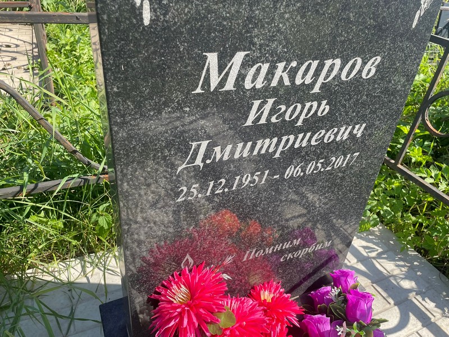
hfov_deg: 67.3
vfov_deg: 53.1
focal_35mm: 26
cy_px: 168
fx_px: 337
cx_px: 224
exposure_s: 1/1072
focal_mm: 4.2
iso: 32
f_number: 1.6
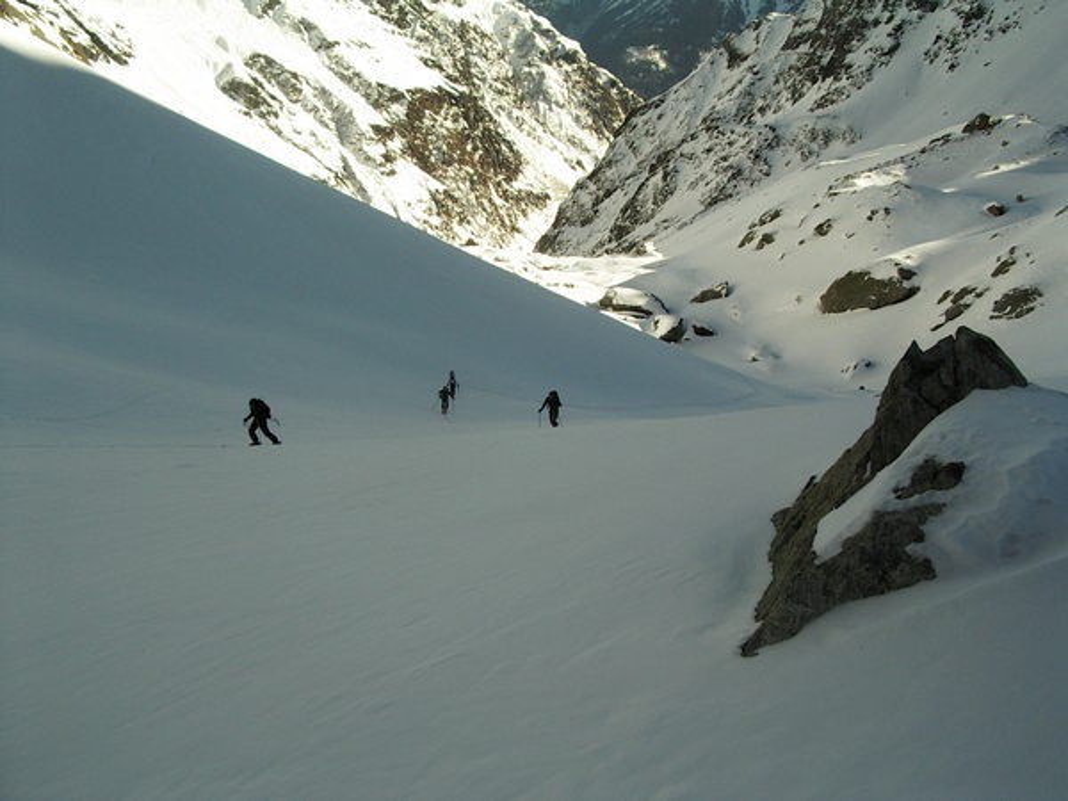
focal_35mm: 38
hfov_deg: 49.0
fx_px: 1172
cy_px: 400
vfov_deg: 37.7
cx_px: 534
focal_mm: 5.8
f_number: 4.8
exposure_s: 1/500
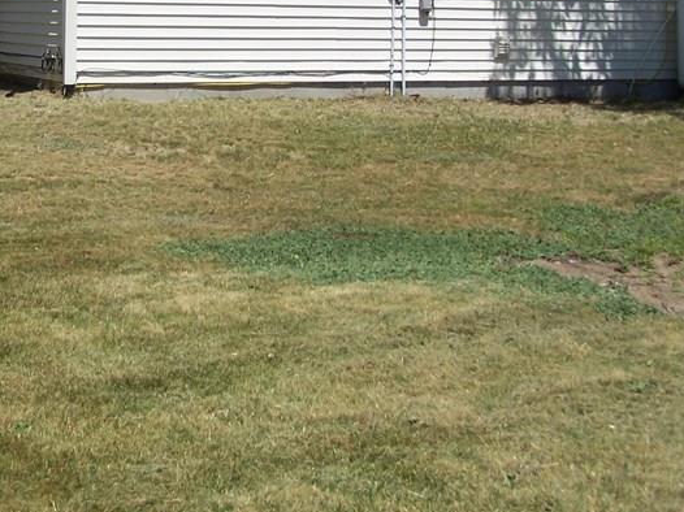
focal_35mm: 74
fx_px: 1462
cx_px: 146
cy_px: 64
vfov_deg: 19.6
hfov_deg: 25.9
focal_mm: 6.3
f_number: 4
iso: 80
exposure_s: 1/1000
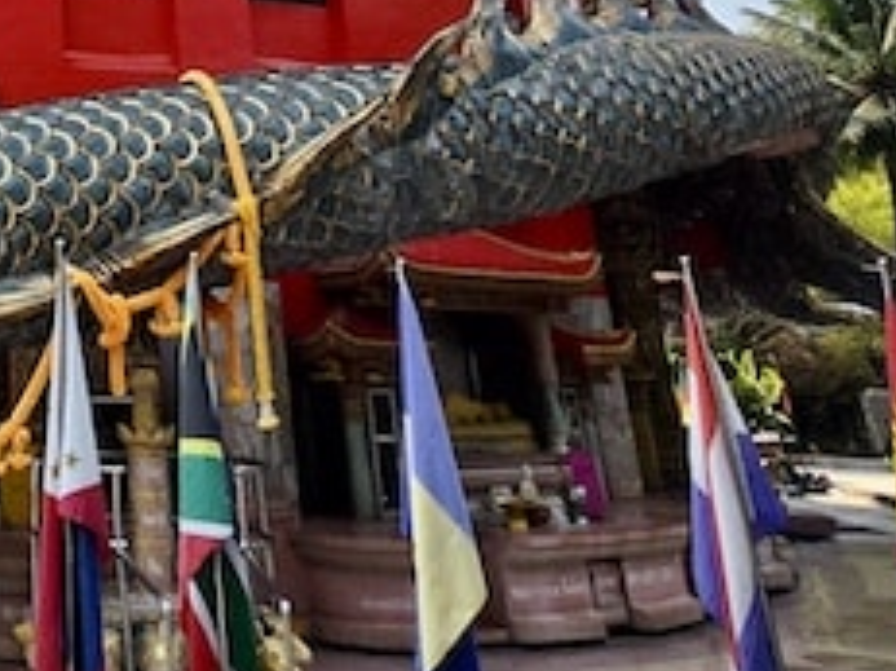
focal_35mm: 45
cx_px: -109
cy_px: -167
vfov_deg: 27.6
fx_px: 1164
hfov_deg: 35.5
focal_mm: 2.2
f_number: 2.2
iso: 50
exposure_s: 1/2953
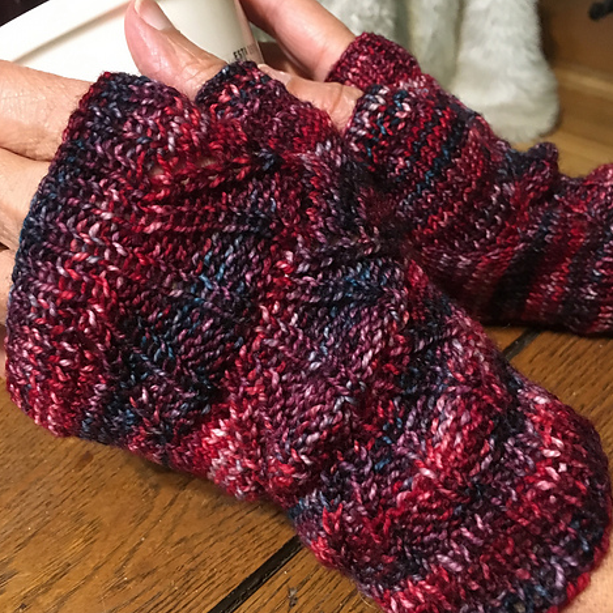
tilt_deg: -39.2
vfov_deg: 47.2
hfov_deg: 47.2
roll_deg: +2.7
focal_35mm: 35
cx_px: 305
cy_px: 312
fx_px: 701
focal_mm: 4.15
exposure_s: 1/15
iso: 320
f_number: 2.2
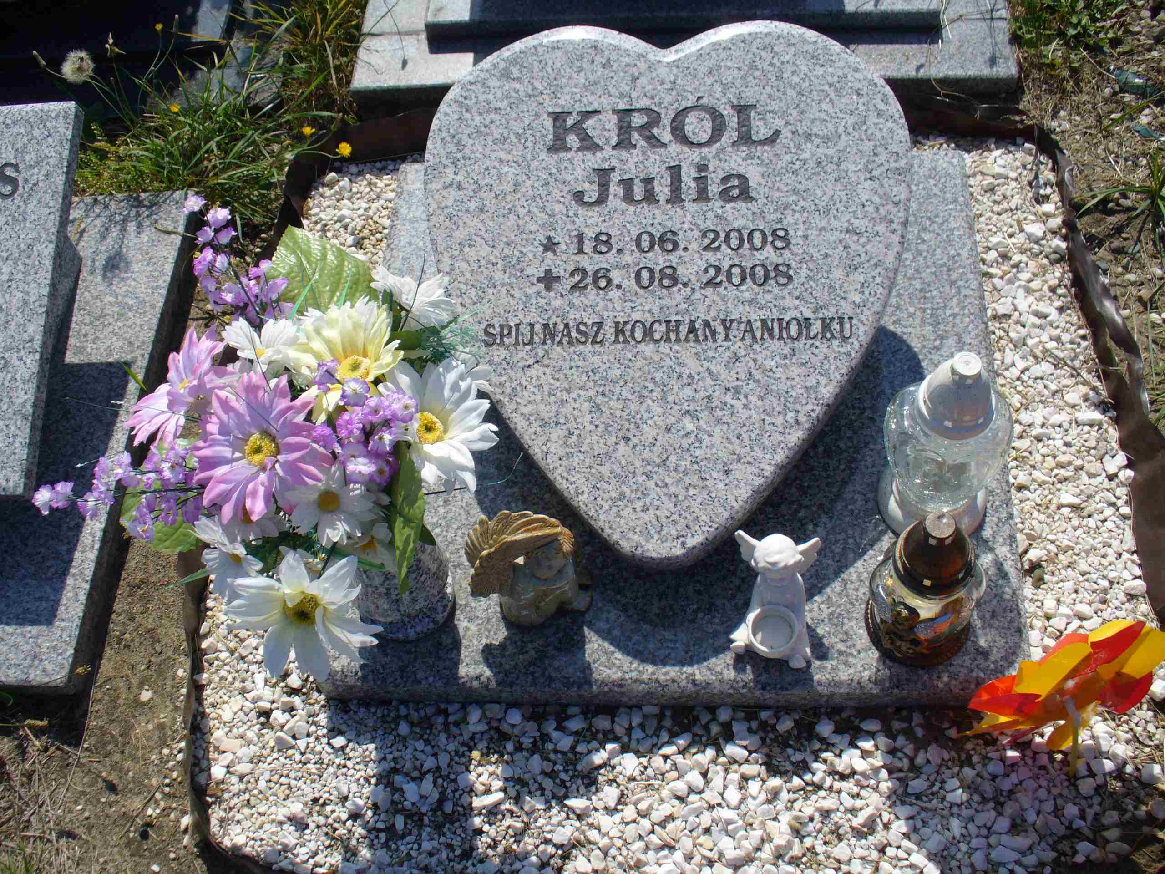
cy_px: 437
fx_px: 1245
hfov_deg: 50.1
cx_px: 582
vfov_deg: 38.7
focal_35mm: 37
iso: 80
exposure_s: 1/500
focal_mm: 6.1
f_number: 5.6
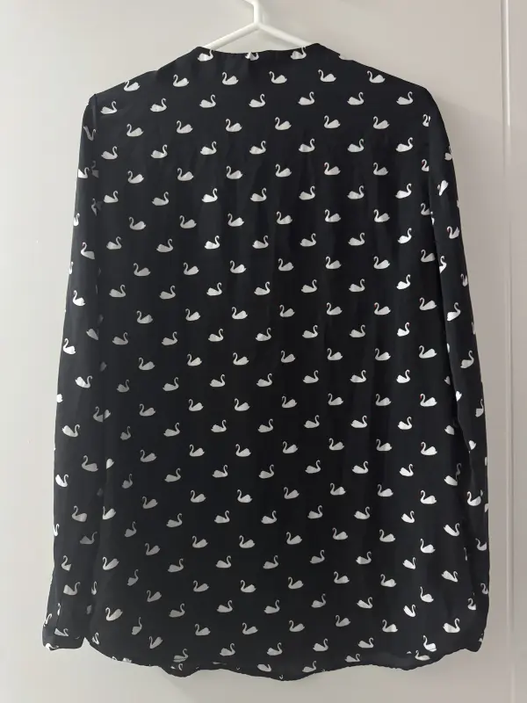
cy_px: 352
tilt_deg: -1.0
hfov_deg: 56.8
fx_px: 487
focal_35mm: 24
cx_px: 264
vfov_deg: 71.6
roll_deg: +1.3
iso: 800
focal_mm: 6.76
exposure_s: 1/58
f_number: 1.78
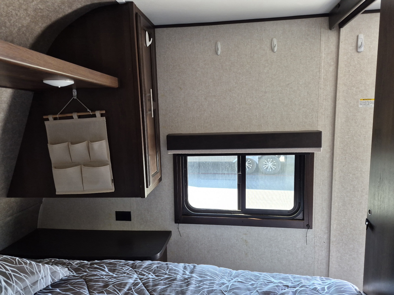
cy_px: 148
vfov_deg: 58.9
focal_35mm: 23
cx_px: 197
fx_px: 262
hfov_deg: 73.9
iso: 320
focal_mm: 5.4
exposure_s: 1/120
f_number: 1.8
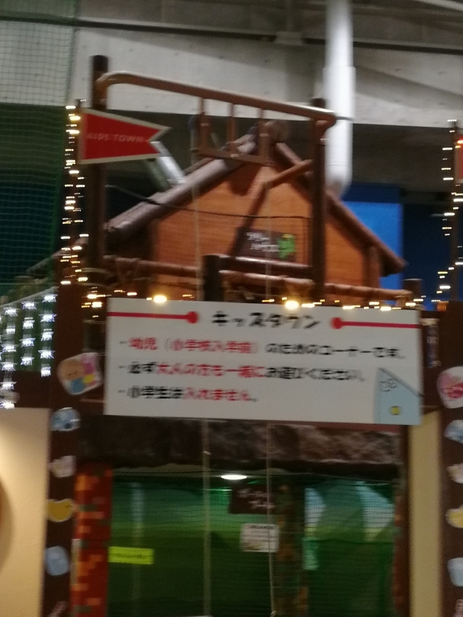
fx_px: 1266
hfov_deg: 20.7
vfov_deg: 27.4
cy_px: 308
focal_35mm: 71
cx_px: 232
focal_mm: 3.95
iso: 500
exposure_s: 1/24
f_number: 2.2
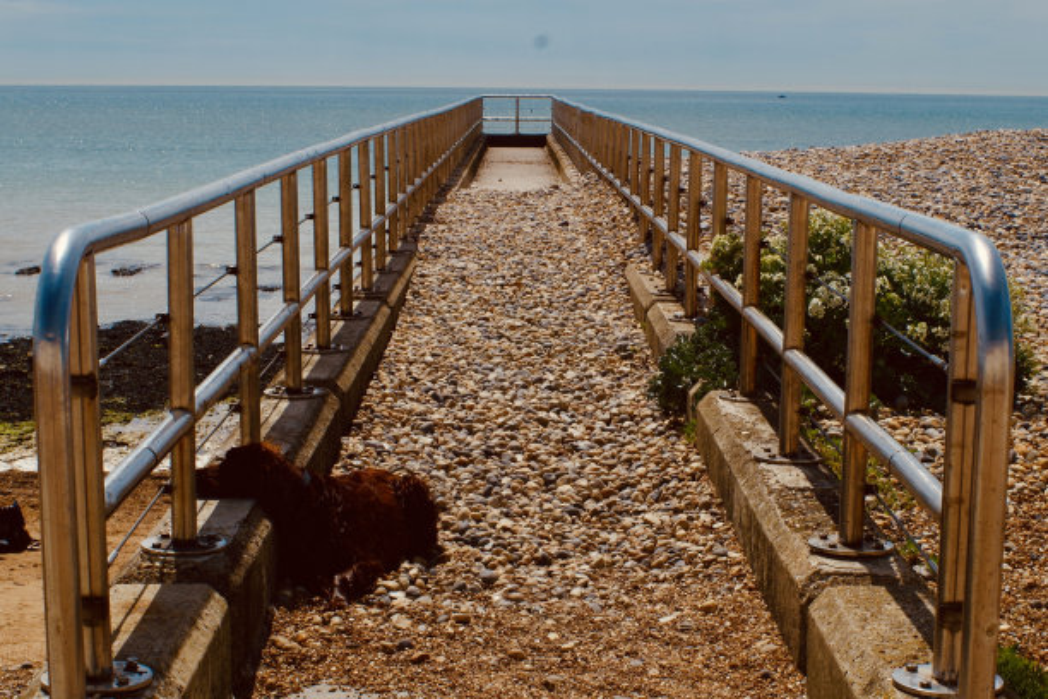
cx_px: 524
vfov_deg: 31.9
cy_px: 350
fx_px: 1223
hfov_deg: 46.4
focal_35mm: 42
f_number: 11
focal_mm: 28
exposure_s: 1/160
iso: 100
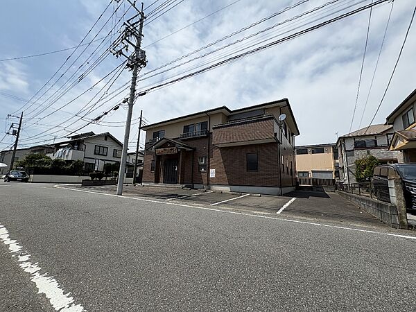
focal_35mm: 14
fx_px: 168
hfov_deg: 102.1
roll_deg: -1.1
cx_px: 208
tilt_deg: +9.2
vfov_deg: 85.7
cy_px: 156
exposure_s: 1/1927
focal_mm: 2.22
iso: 50
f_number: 2.2
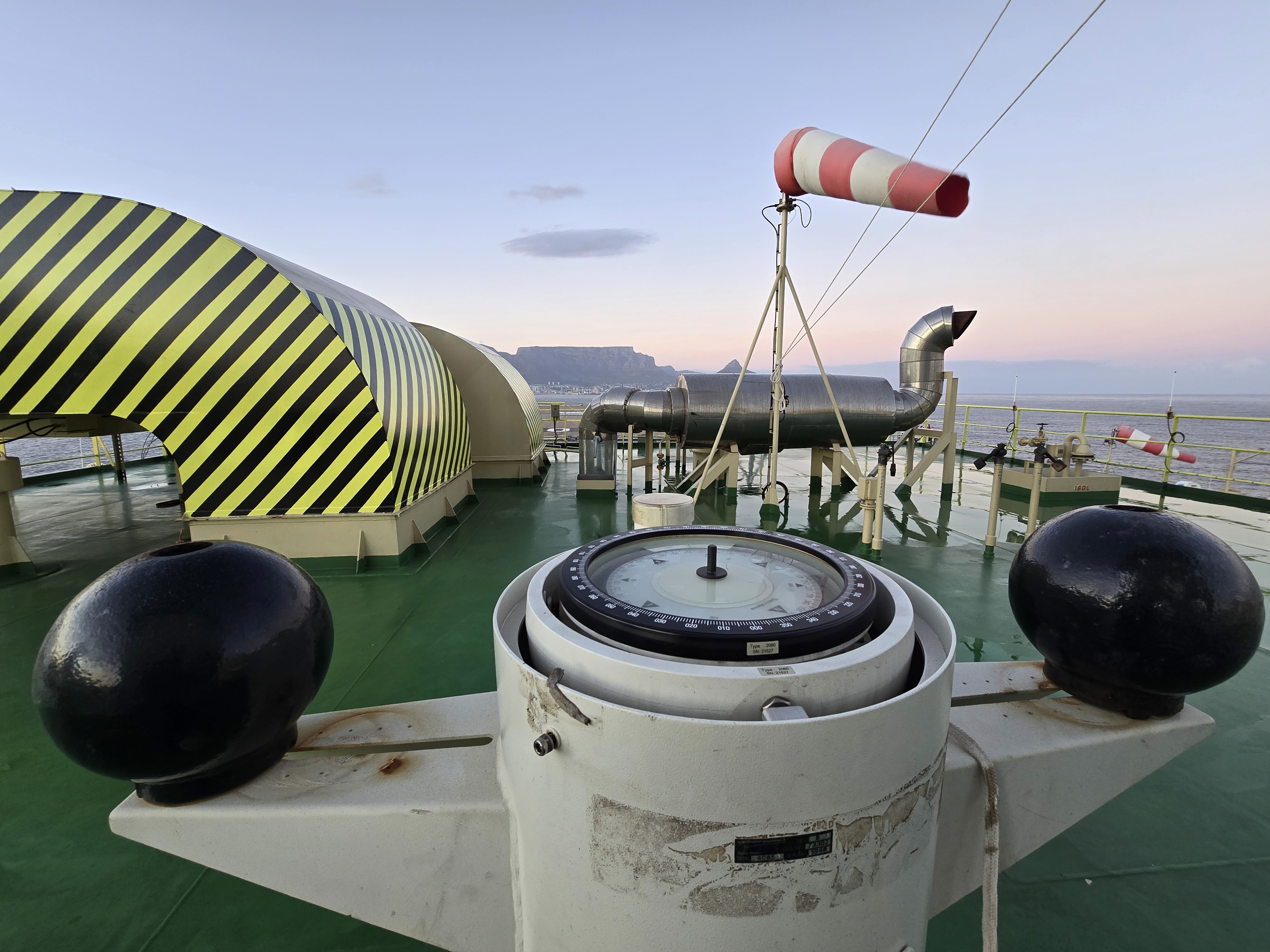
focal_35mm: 13
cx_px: 635
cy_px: 476
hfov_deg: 106.2
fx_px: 477
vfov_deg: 89.9
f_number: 2.2
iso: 50
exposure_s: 1/50
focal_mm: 2.2
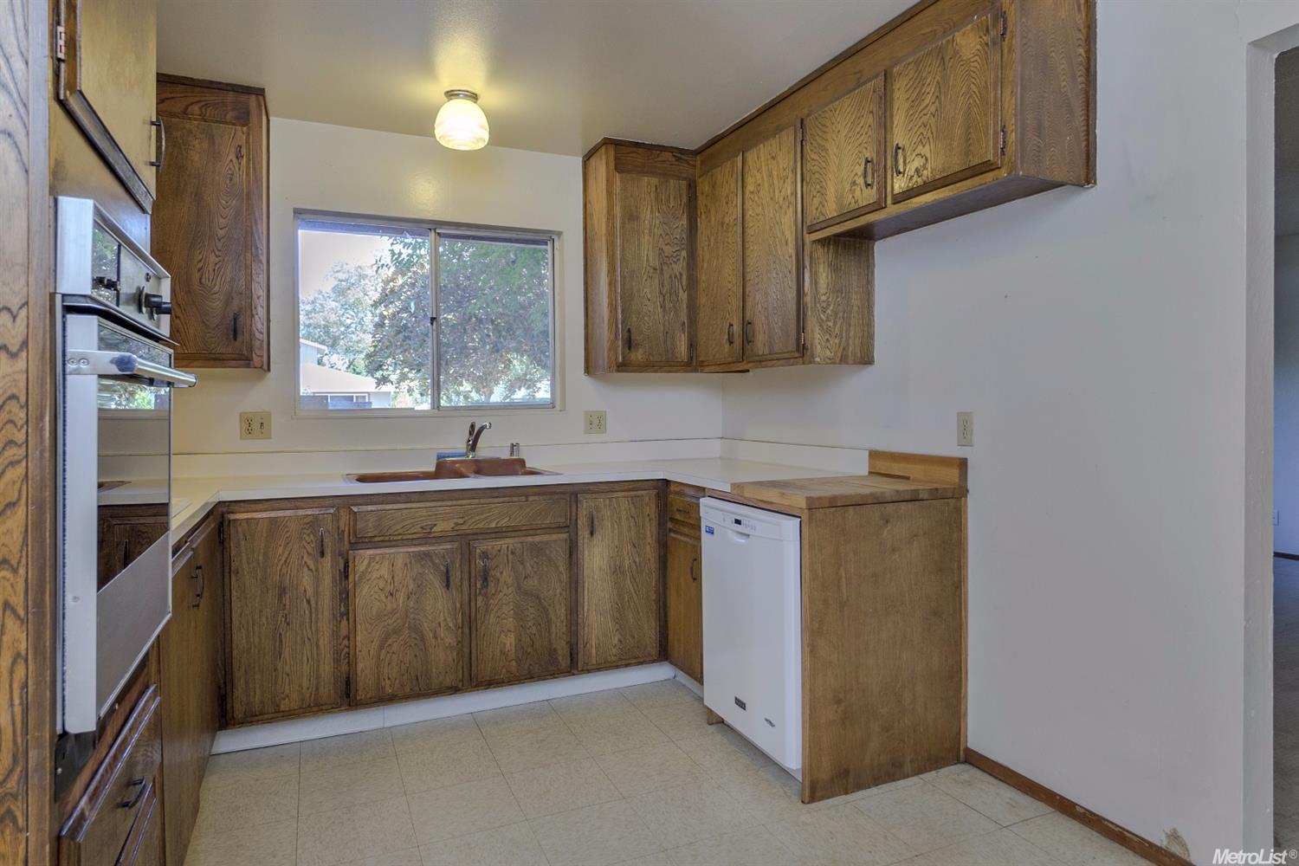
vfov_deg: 64.6
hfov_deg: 86.9
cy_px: 433
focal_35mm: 19
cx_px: 650
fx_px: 686
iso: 100
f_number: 5
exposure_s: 1/20
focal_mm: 13
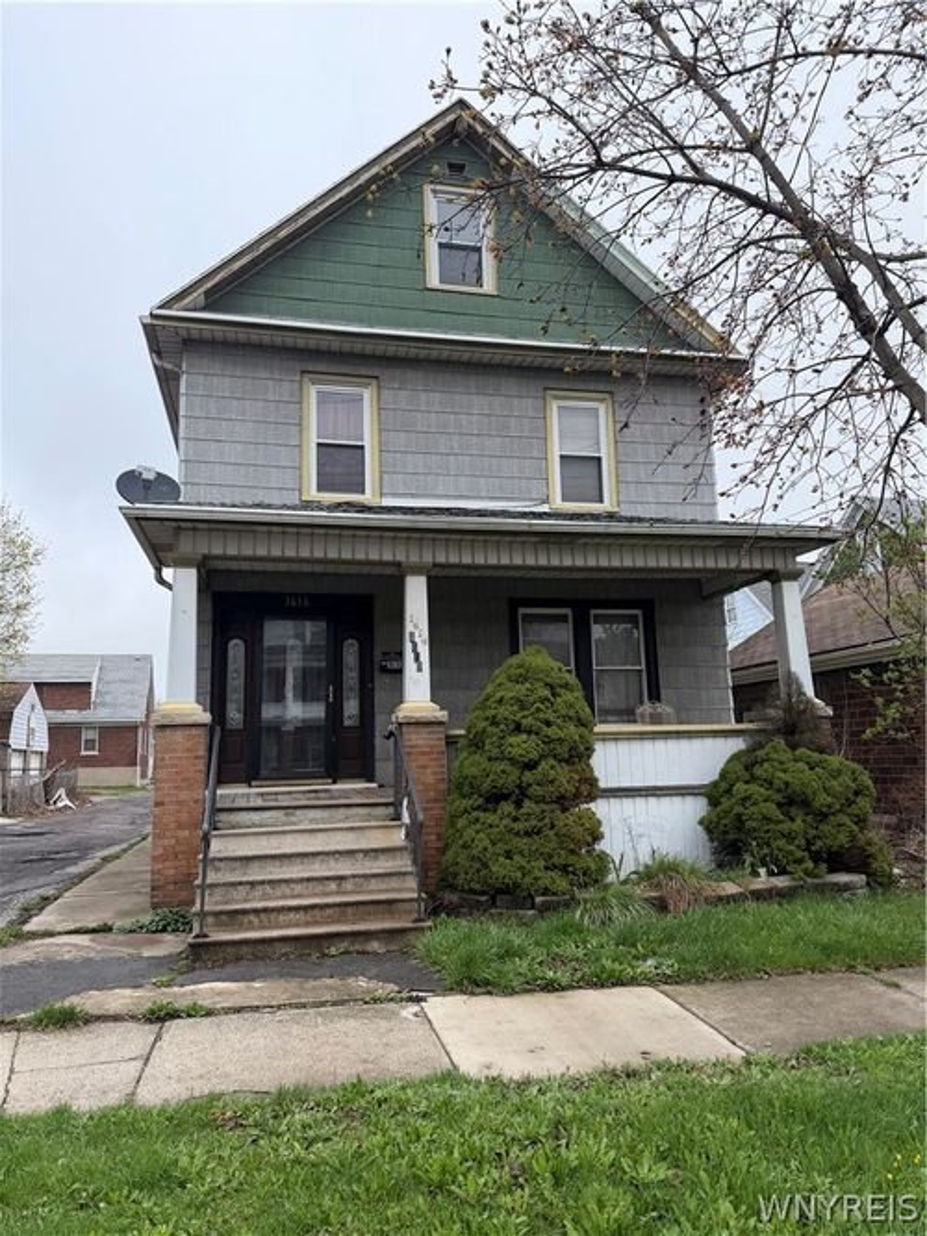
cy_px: 618
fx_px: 857
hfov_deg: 56.8
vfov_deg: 71.6
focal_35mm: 24
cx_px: 464
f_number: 1.78
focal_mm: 6.76
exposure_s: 1/2445
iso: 100
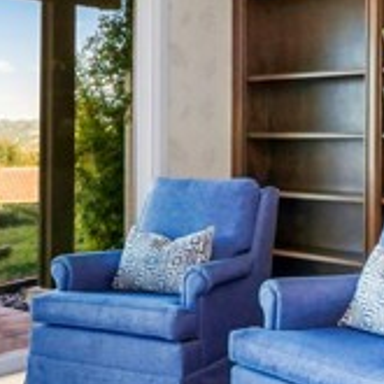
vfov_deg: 31.1
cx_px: 307
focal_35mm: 55
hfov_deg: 30.3
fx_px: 690
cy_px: 168
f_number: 13
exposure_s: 1/320
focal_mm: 8
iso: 1250
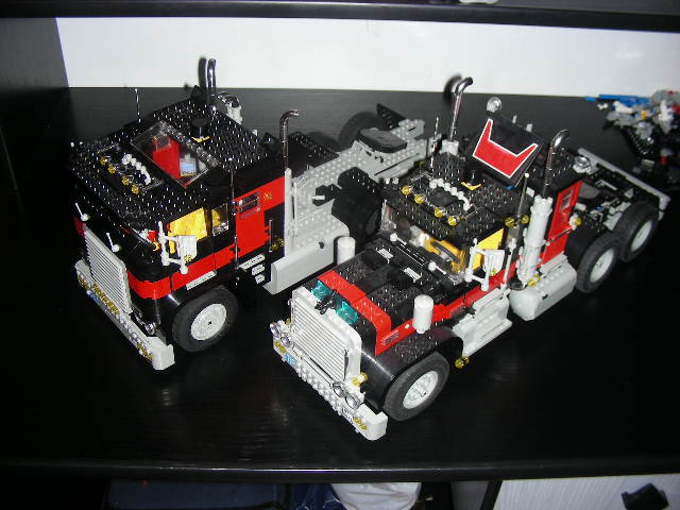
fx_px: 746
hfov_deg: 49.0
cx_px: 340
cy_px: 255
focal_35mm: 38
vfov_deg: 37.7
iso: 50
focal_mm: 6.3
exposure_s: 1/60
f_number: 3.5
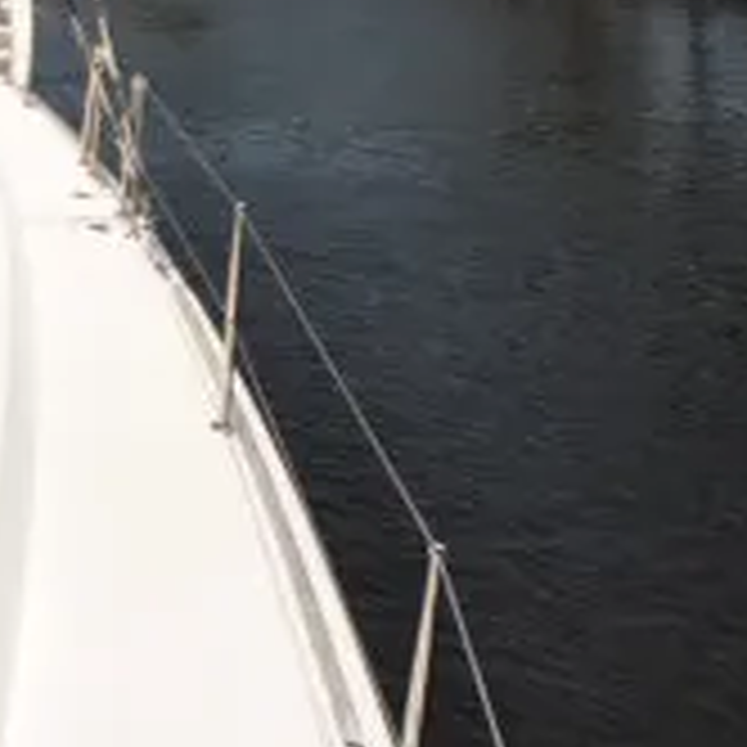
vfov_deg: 30.1
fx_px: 1196
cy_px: -124
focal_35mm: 49
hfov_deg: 21.9
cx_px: -590
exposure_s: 1/4000
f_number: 3.5
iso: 200
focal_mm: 10
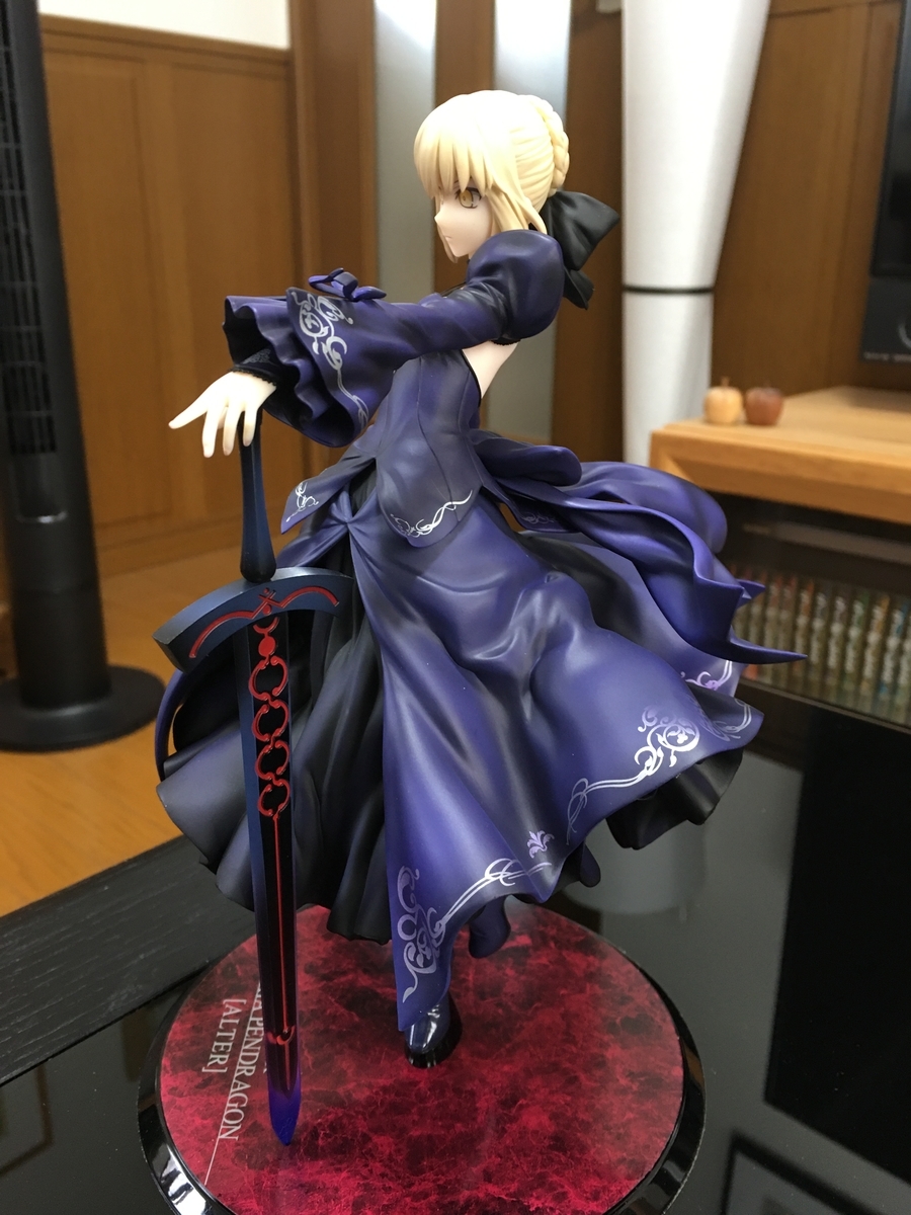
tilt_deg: -18.3
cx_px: 456
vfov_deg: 61.7
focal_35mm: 29
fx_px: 1018
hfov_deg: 48.2
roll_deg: -0.1
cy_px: 608
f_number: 2.2
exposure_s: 1/15
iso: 64
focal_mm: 4.15
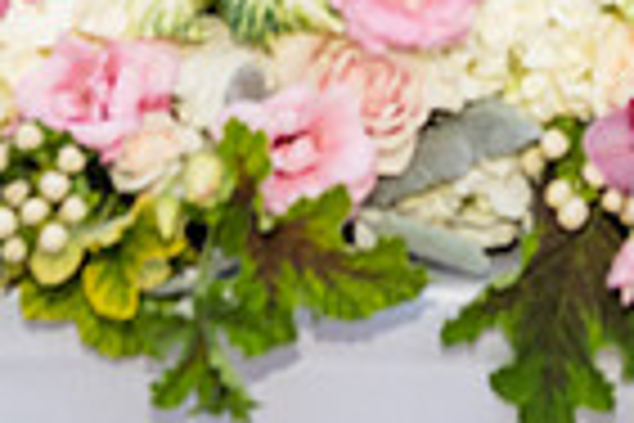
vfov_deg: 7.7
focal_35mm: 173
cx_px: 549
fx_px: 3046
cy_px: -358
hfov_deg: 11.8
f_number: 4
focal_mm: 42
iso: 800
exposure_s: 1/160
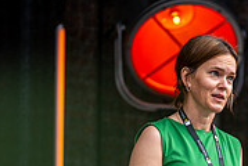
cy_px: 218
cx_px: 319
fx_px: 3457
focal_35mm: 501
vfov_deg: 2.8
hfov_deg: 4.1
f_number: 2.8
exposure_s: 1/500
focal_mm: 155
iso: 100
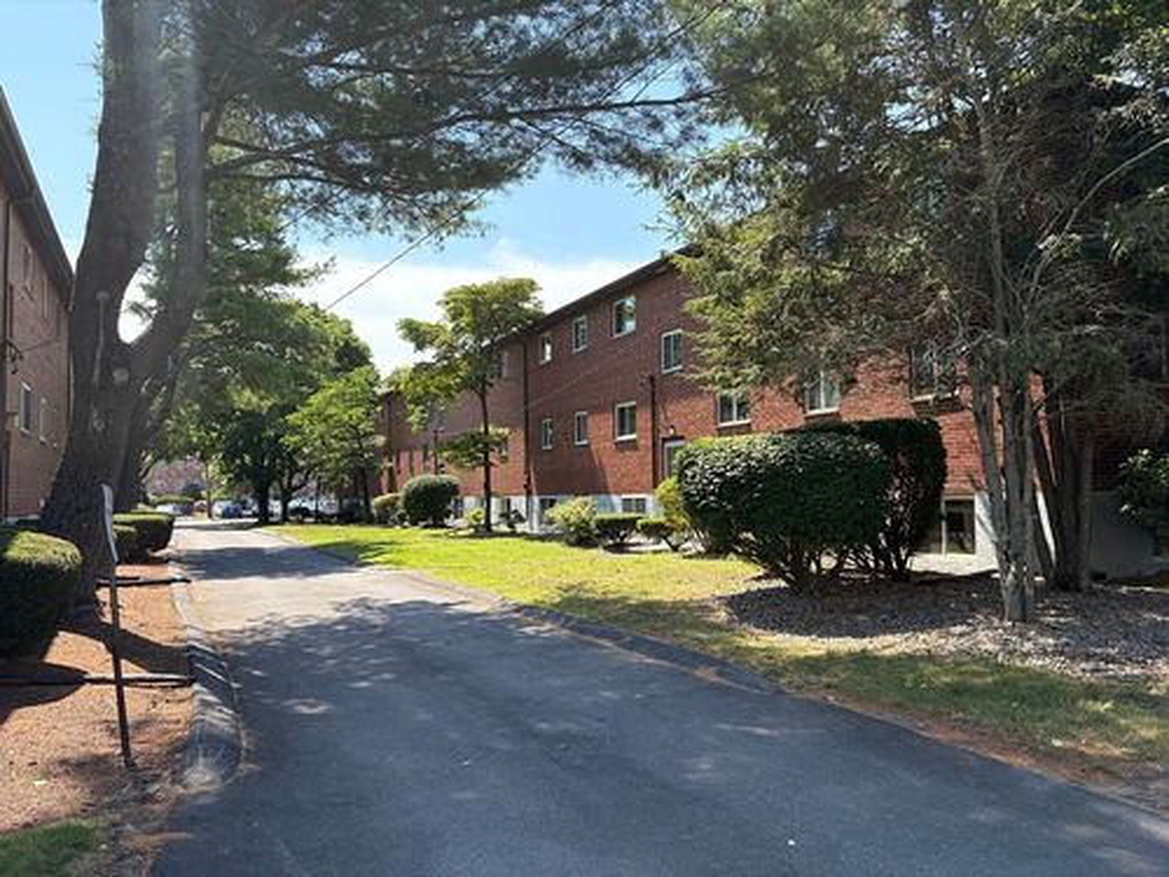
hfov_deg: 67.3
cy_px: 438
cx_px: 584
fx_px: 878
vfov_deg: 53.1
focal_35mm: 26
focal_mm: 5.96
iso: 64
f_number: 1.6
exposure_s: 1/1311
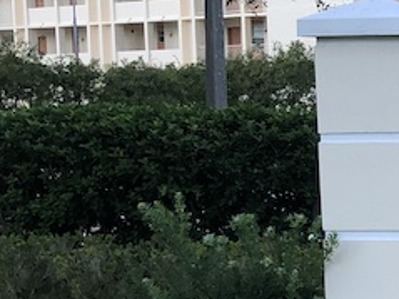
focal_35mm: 120
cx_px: 728
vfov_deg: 12.3
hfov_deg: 14.4
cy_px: 194
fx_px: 1382
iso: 20
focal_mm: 4
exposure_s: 1/585
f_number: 1.8
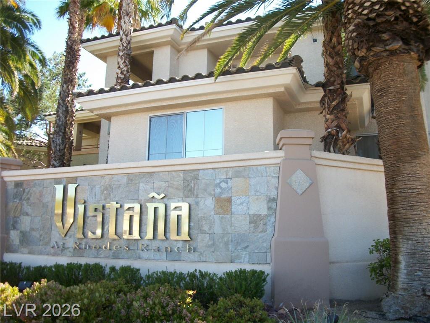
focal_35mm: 32
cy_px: 162
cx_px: 215
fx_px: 398
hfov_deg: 56.8
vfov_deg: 44.2
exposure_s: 1/250
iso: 80
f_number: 2.9
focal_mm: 5.7
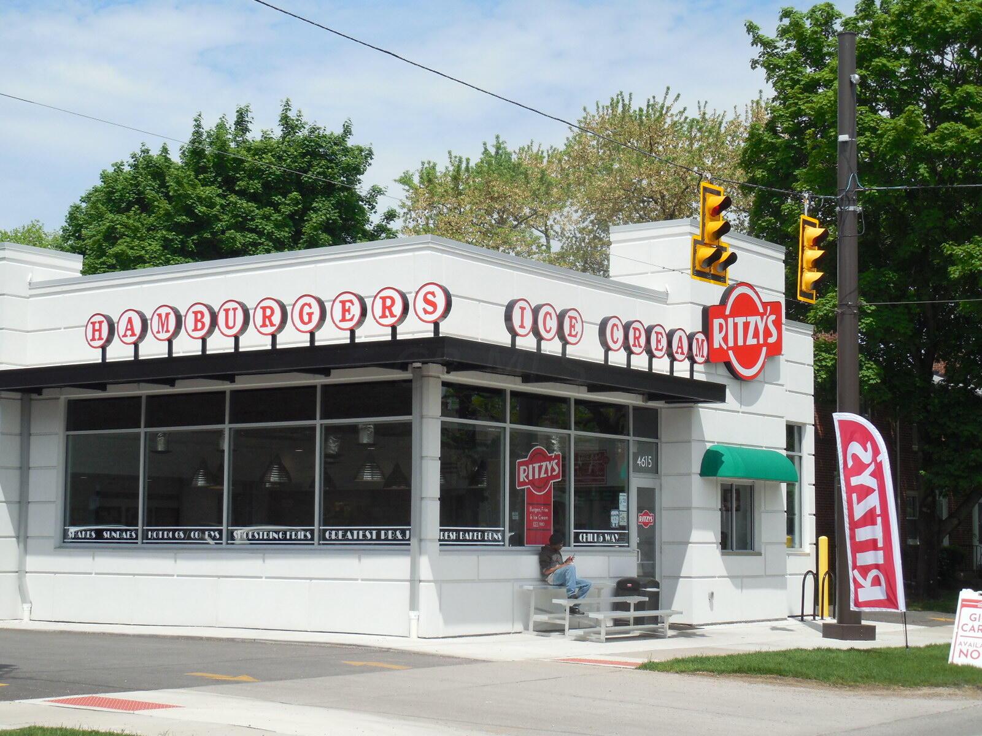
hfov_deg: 31.7
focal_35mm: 61
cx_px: 491
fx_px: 1730
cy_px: 368
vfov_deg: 24.0
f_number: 4.3
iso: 125
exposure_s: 1/1000
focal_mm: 11
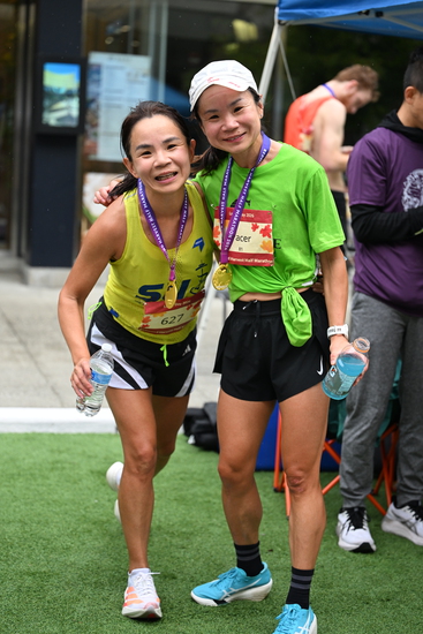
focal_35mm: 70
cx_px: 212
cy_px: 317
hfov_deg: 19.5
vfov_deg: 28.8
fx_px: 1233
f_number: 2.8
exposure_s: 1/1600
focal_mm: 70
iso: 1250
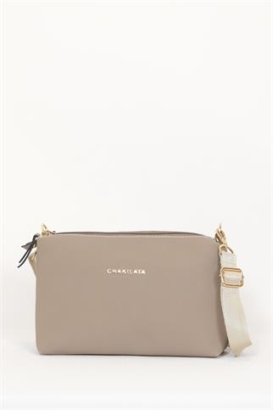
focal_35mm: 82
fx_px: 933
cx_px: 136
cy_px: 205
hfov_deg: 16.7
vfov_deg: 24.8
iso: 1600
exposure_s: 1/125
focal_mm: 54.5
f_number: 7.1
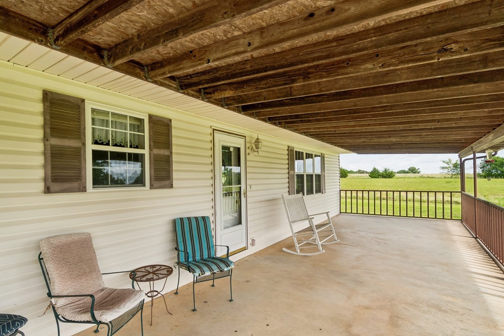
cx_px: 208
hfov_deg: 89.1
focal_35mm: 18
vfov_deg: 67.1
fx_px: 252
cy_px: 190
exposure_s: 1/160
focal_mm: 10
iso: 100
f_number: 9
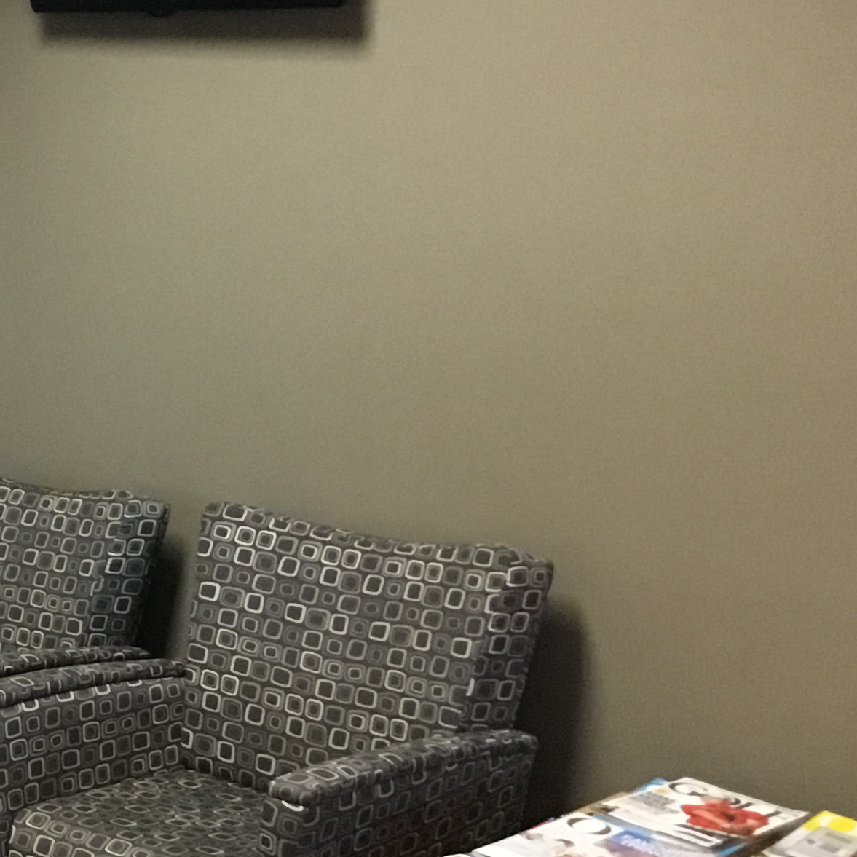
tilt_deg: -5.0
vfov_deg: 22.7
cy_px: 318
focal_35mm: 76
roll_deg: +0.1
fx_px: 2129
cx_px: -42
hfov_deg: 21.8
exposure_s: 1/30
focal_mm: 3.3
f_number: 2.4
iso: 200
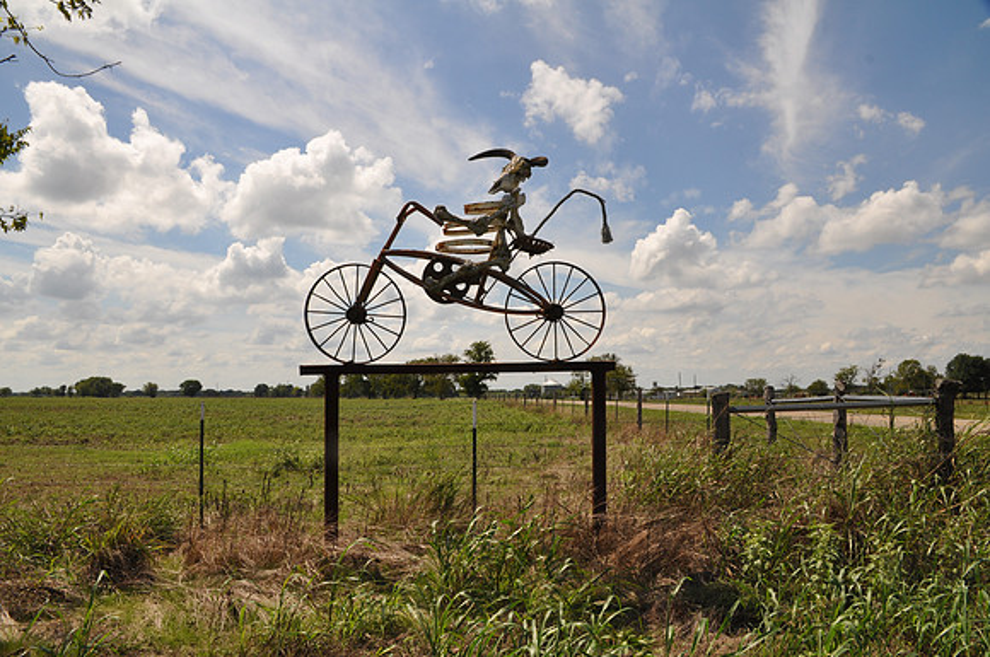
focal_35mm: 27
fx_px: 741
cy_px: 328
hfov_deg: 67.5
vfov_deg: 47.8
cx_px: 495
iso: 200
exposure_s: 1/160
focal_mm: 18
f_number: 13
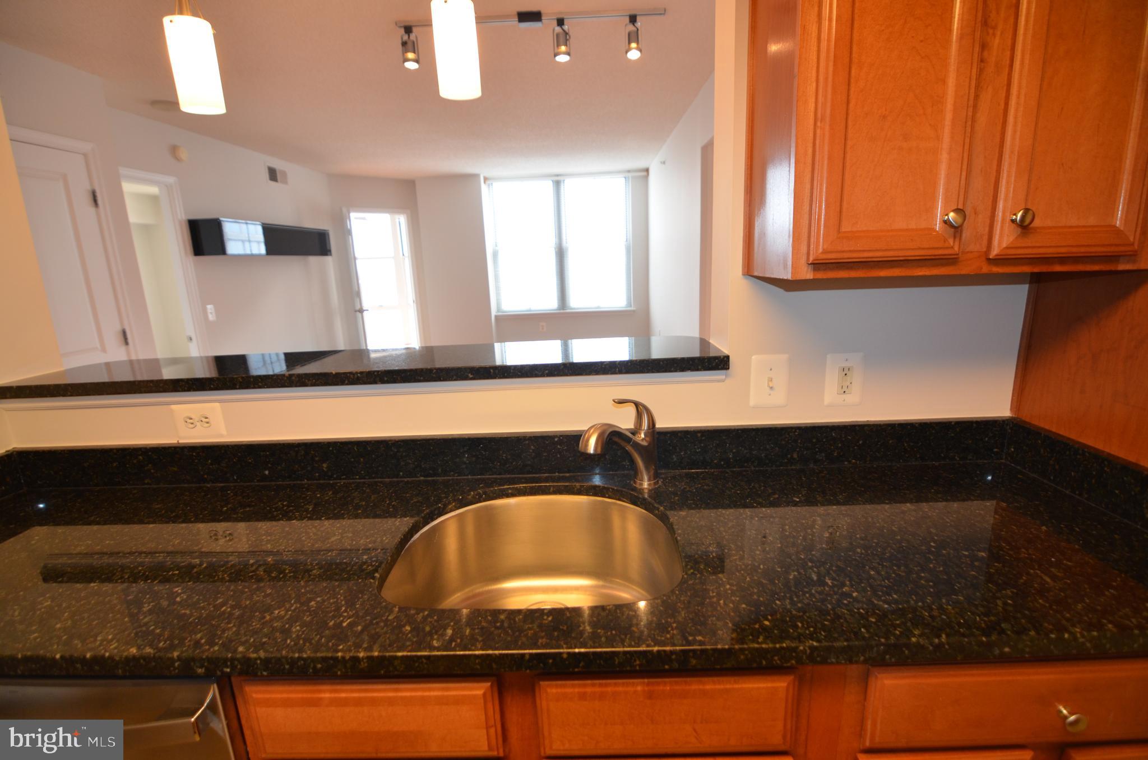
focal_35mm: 16
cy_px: 380
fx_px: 525
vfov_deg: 71.8
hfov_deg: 95.1
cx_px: 574
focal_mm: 11
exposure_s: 1/60
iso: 450
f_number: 2.8
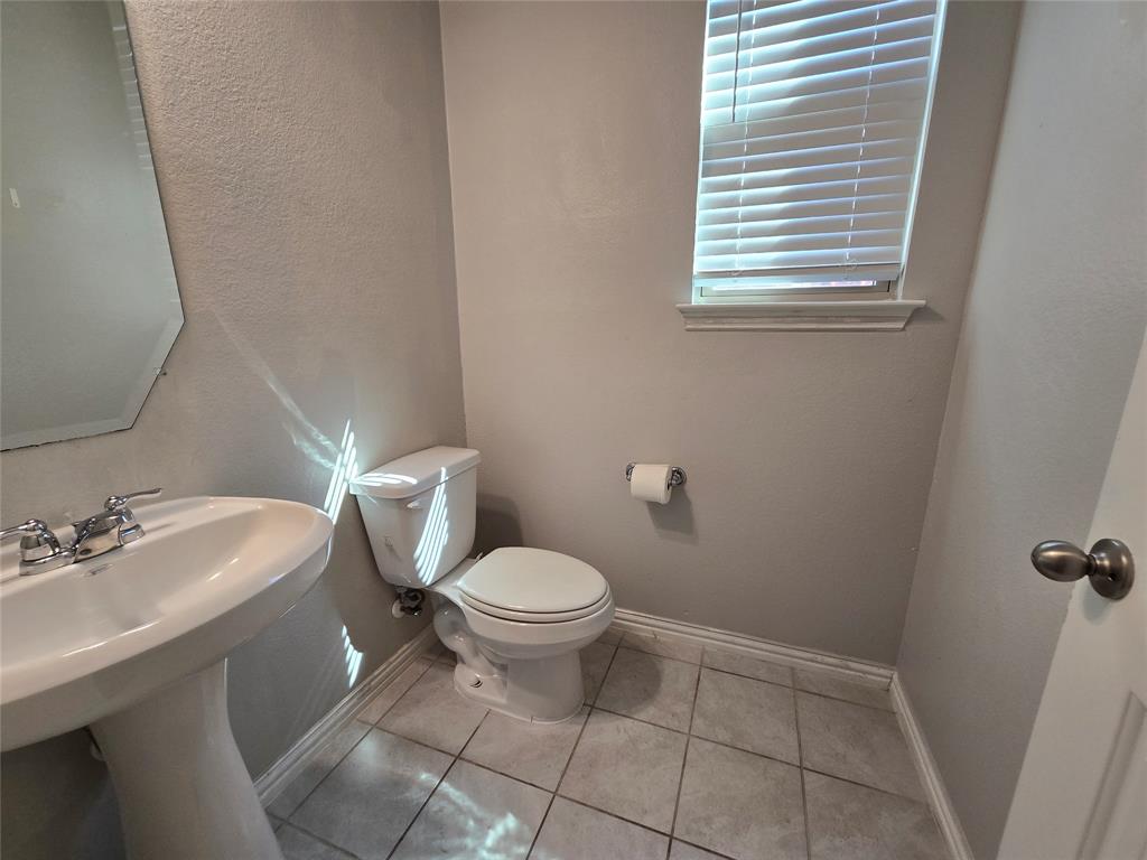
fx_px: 431
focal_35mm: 13
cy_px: 430
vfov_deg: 89.9
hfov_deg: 106.2
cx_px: 574
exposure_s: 1/60
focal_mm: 2.2
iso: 125
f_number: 2.2
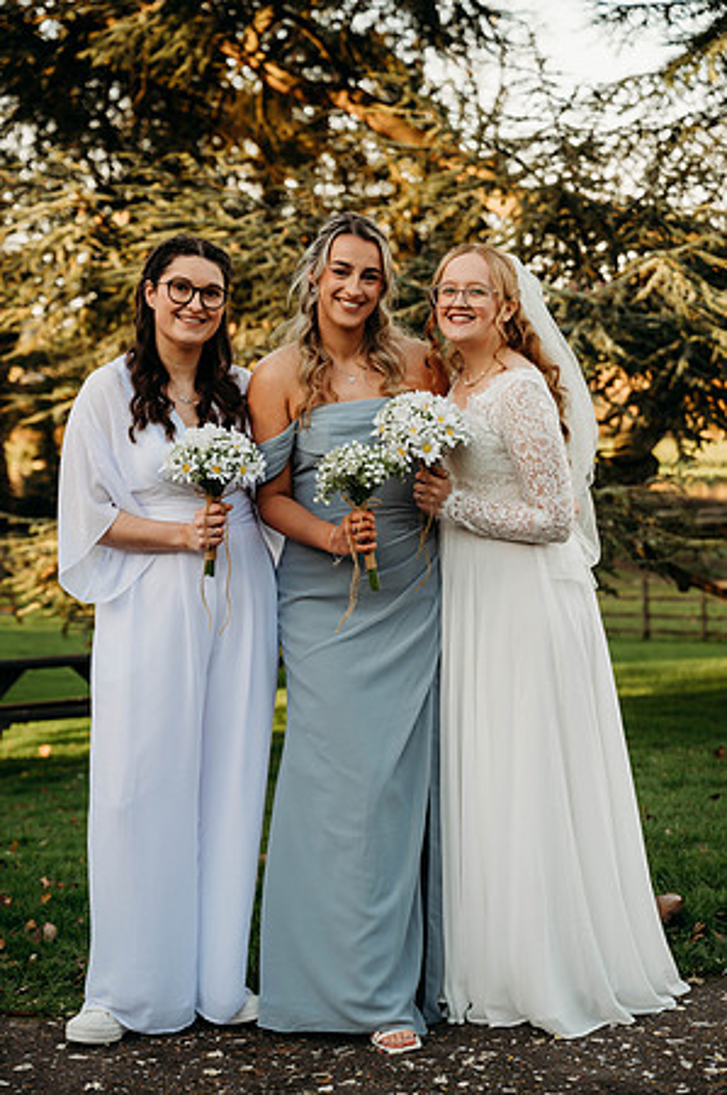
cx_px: 364
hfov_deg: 19.4
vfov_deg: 28.9
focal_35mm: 70
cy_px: 548
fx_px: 2125
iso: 100
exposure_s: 1/320
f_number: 4
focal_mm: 70
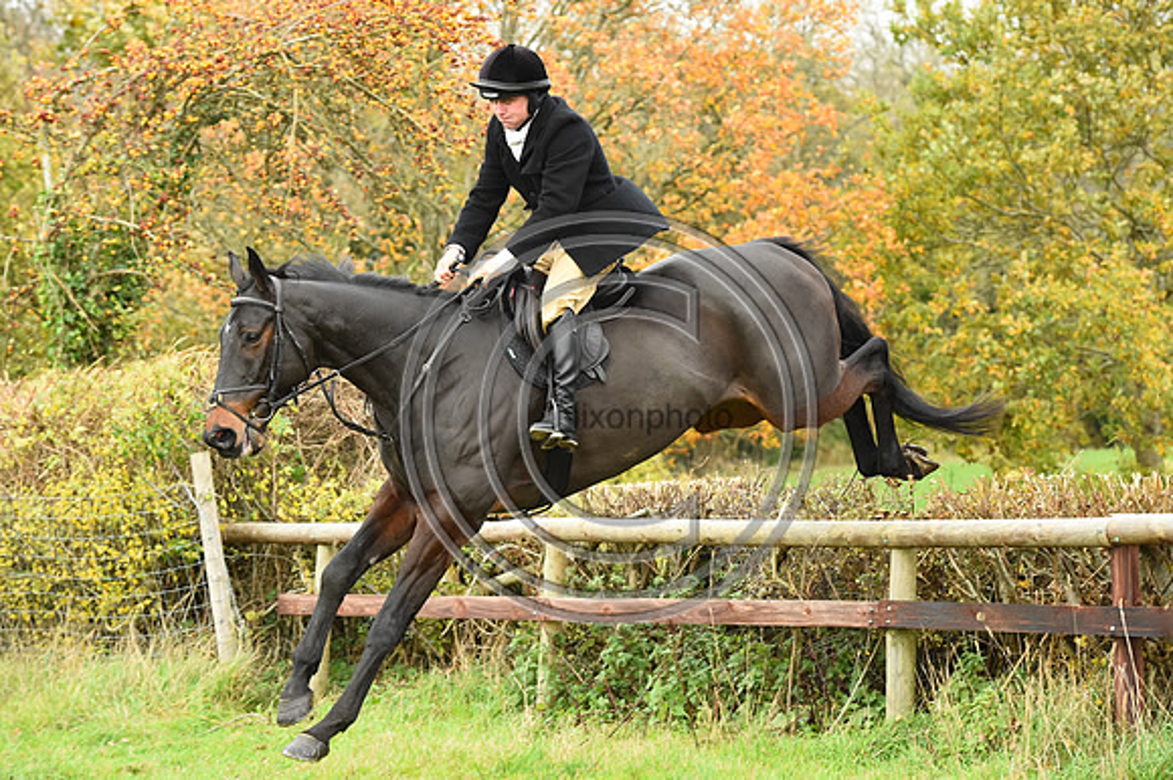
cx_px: 586
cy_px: 390
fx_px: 3973
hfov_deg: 16.8
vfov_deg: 11.2
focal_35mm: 122
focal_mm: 122
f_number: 5.6
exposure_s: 1/1250
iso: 6400
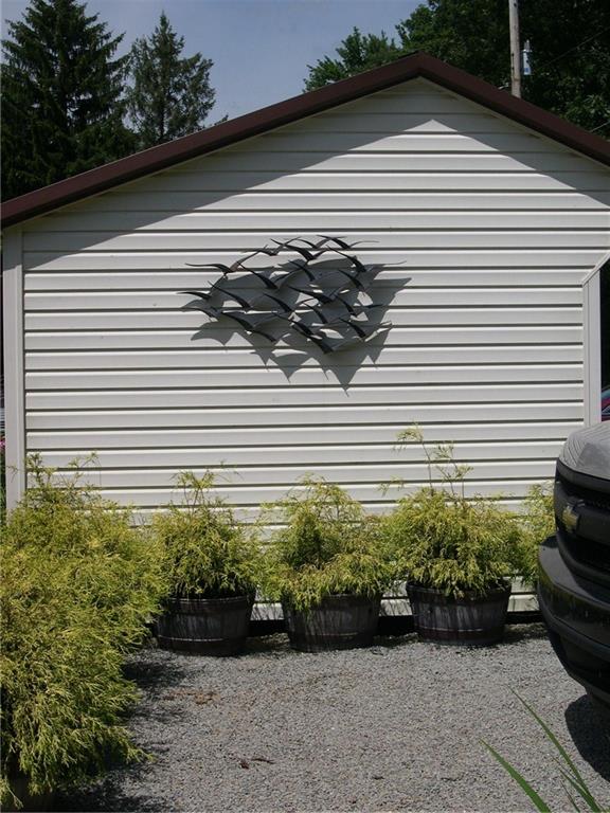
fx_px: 1339
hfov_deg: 25.7
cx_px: 305
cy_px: 406
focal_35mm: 57
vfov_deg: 33.8
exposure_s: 1/297
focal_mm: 12.2
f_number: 9.2
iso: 100
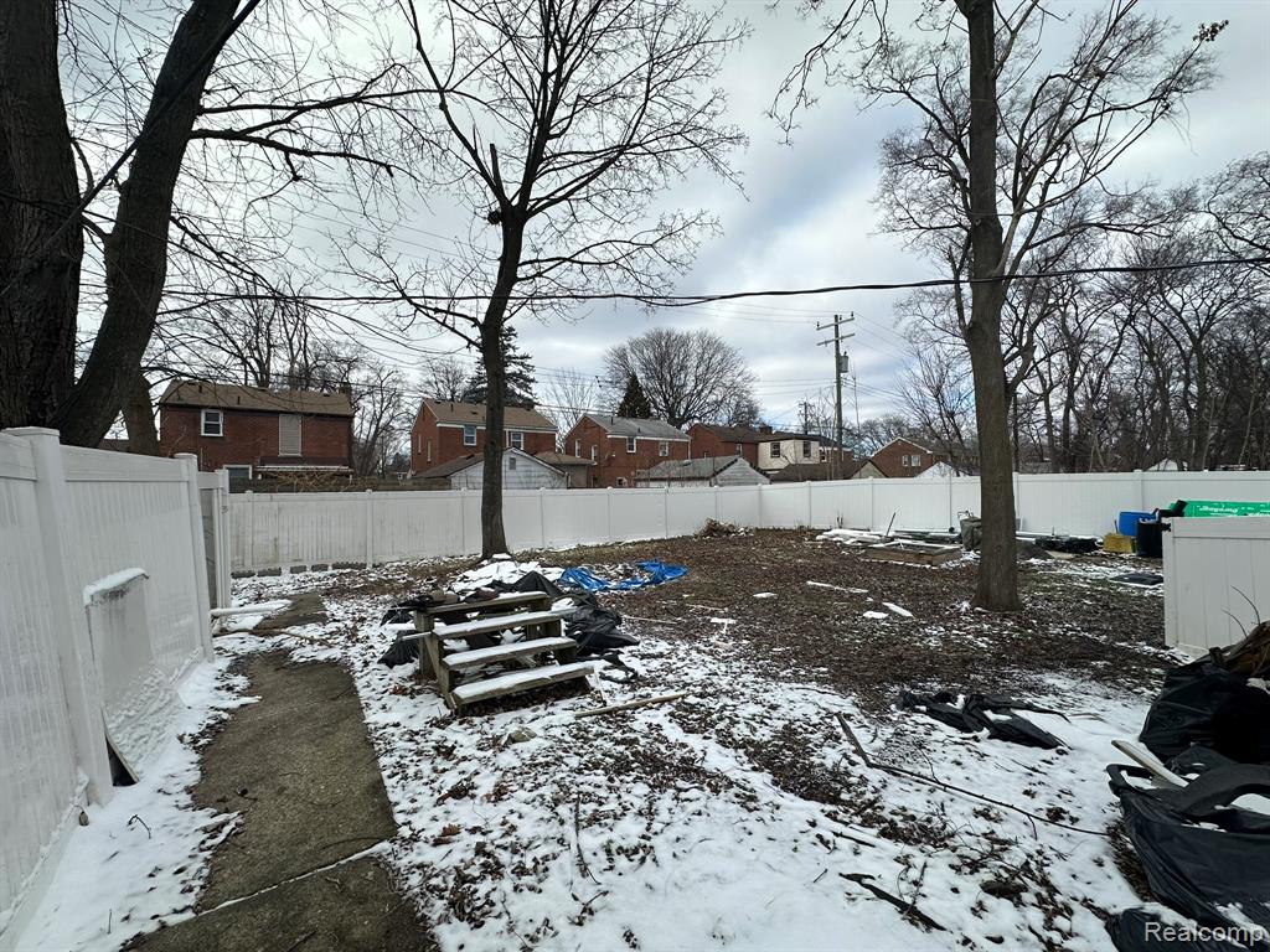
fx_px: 514
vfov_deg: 85.7
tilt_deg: +1.5
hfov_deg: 102.1
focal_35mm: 14
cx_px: 635
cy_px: 476
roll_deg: -0.5
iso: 50
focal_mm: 2.22
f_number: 2.2
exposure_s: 1/1689
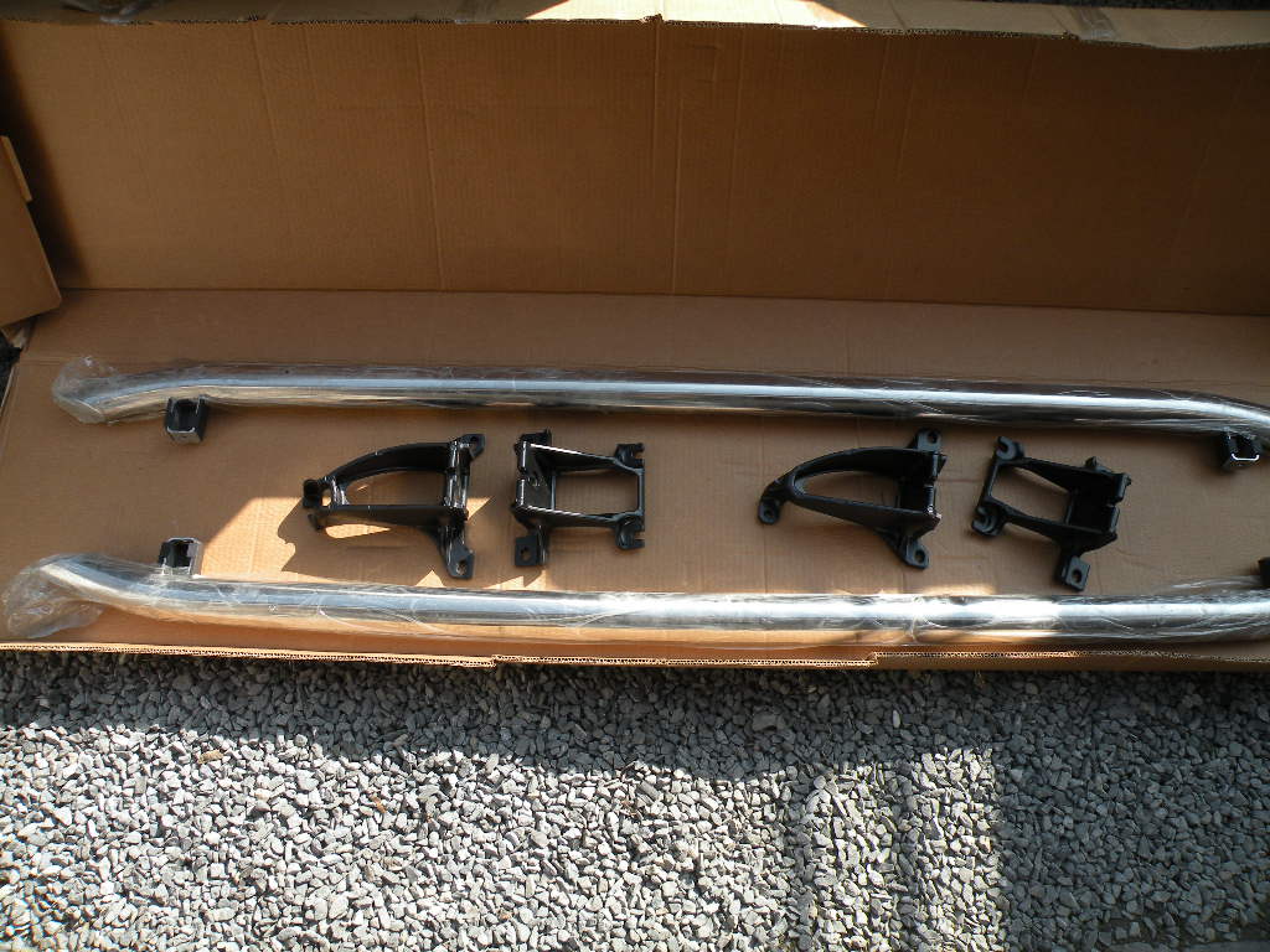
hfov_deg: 65.3
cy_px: 476
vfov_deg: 51.4
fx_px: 991
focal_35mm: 27
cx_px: 635
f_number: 5
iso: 64
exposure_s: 1/167
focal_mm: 4.7
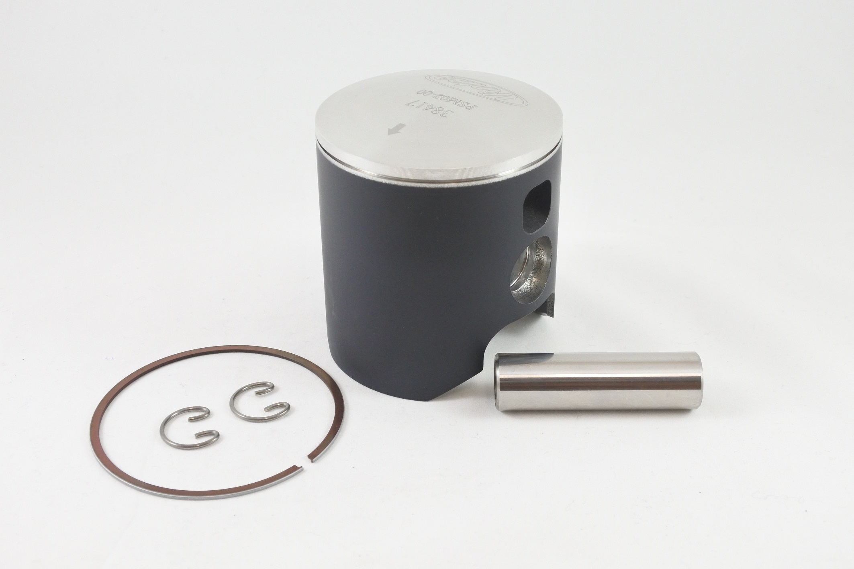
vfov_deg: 33.4
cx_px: 427
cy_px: 284
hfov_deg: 48.5
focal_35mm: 40
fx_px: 949
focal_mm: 15
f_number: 4.2
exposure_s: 1/125
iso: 560
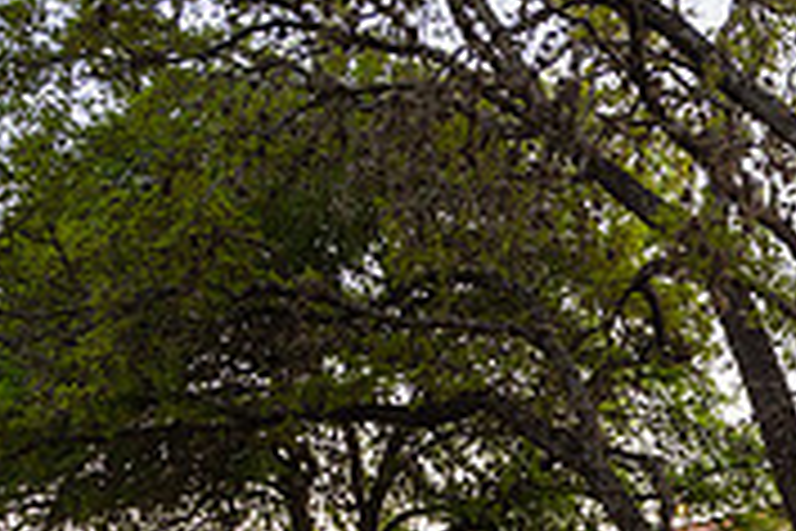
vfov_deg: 15.6
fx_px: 1813
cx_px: 1097
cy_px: 734
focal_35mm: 82
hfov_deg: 21.7
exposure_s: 1/8
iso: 100
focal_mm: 25
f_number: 4
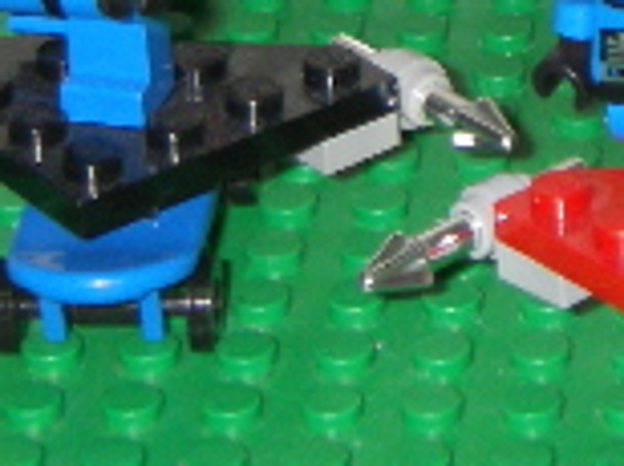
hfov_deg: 8.6
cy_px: -381
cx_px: 673
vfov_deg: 6.3
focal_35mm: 229
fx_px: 4122
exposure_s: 1/50
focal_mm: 9.2
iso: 160
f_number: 3.6
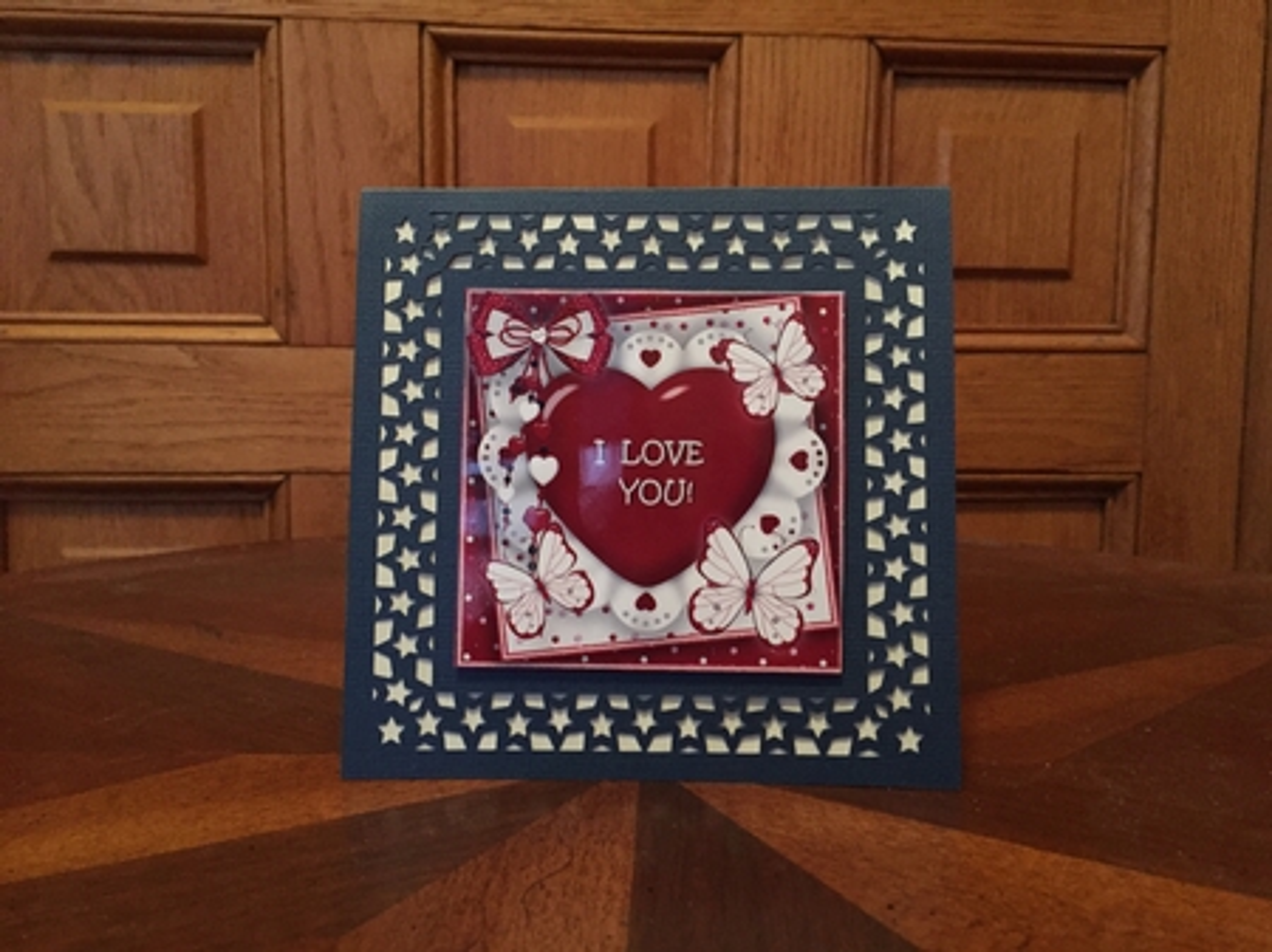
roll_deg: -1.4
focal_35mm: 29
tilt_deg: -6.6
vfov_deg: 48.2
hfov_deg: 61.7
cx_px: 636
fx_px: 1065
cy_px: 476
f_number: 2.2
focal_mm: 4.15
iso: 640
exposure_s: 1/15
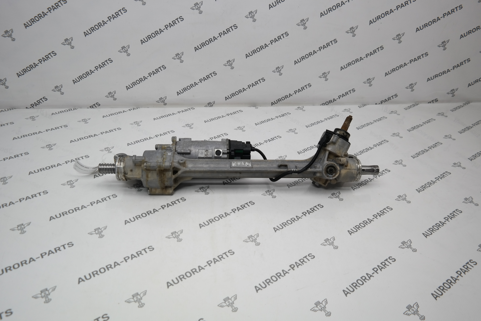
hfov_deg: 67.4
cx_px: 240
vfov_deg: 47.9
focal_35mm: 27
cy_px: 160
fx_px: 361
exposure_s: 1/80
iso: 100
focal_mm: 18
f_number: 3.5
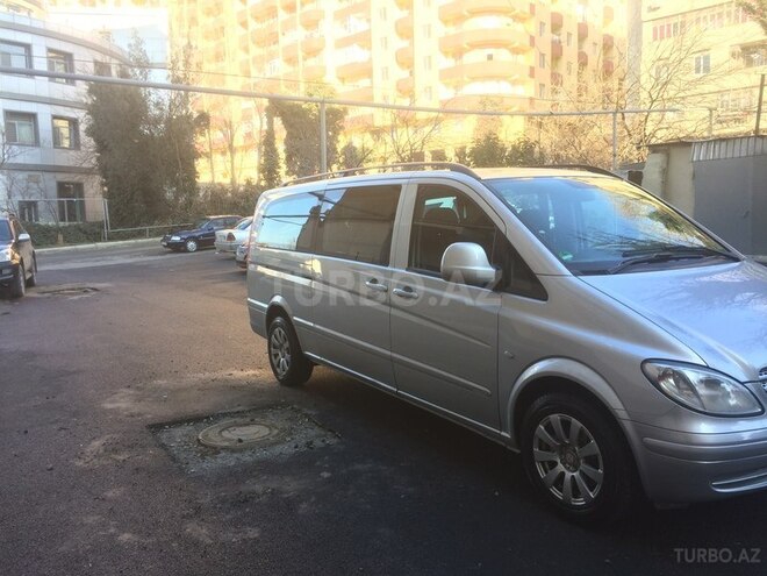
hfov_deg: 61.7
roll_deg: +3.2
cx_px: 384
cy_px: 288
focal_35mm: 29
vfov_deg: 48.2
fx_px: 643
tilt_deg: -5.9
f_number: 2.2
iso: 32
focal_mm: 4.15
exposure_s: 1/208
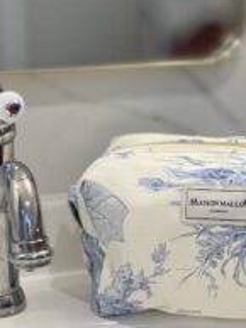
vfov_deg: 17.1
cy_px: 152
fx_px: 1088
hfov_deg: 12.9
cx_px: 176
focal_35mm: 115
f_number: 2
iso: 125
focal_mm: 6
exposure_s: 1/100
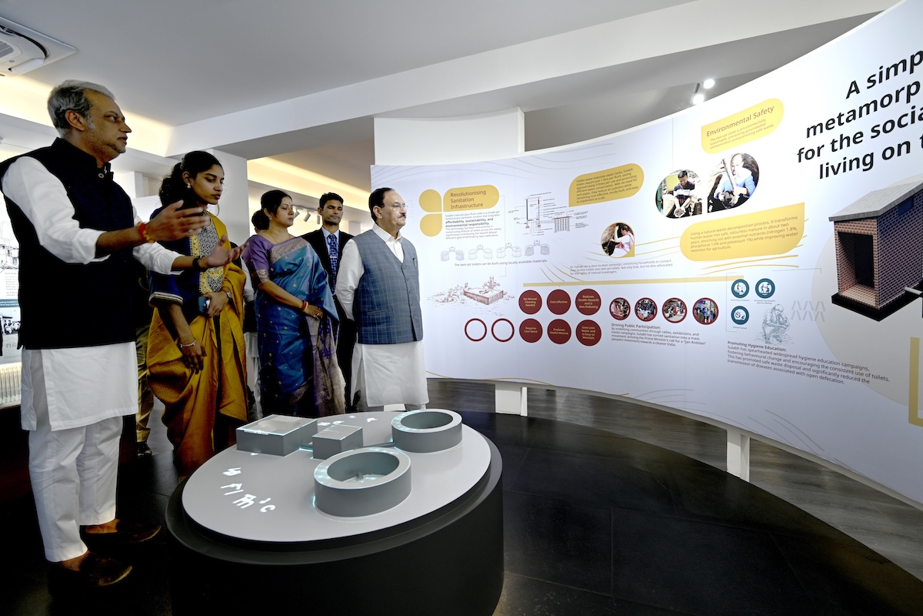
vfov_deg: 73.7
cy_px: 308
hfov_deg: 96.7
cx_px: 462
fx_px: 410
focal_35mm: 16
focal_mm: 16
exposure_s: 1/80
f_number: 4
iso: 250
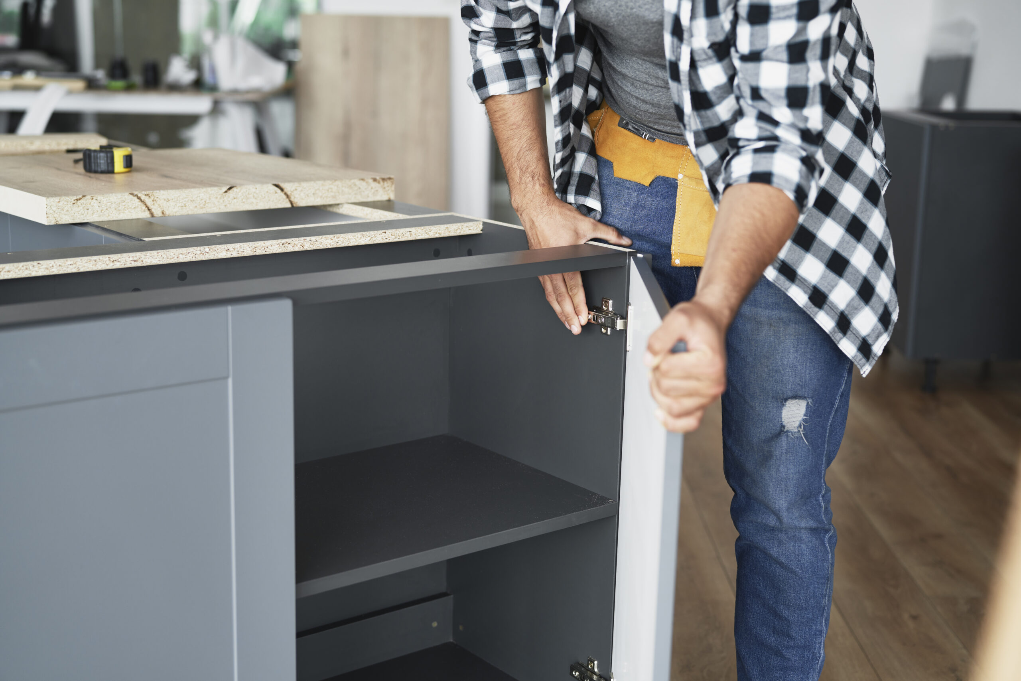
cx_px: 510
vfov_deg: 27.0
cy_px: 340
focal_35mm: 50
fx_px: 1418
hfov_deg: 39.6
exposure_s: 1/125
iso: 125
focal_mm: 50
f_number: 2.2
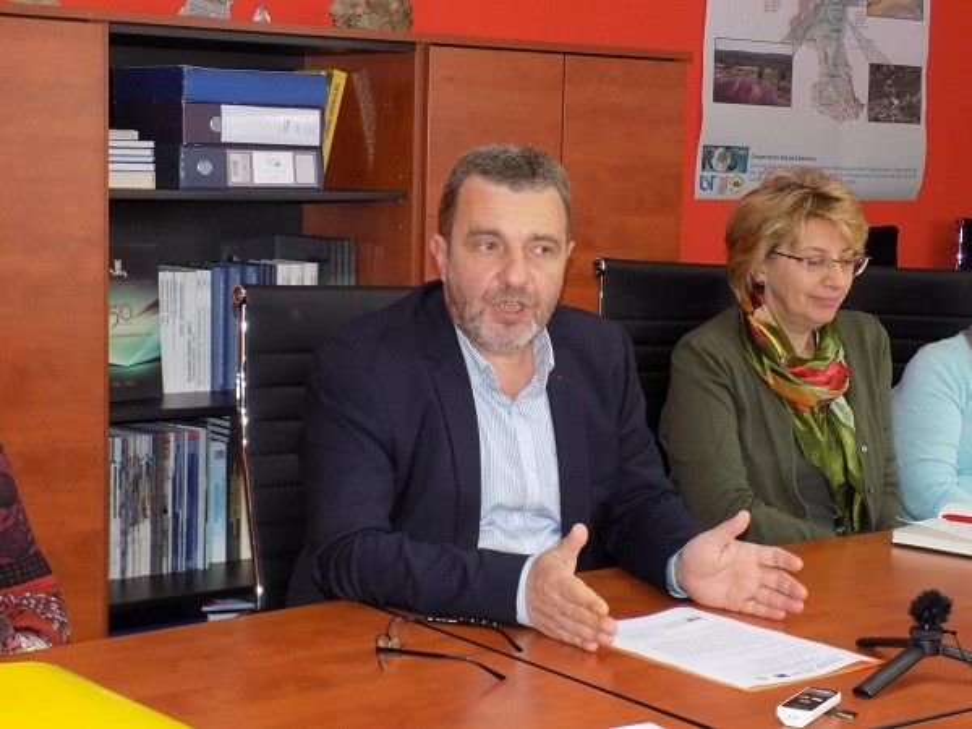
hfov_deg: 29.8
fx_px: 1825
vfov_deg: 22.6
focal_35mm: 65
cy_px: 364
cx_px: 486
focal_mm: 11.5
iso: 400
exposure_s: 1/30
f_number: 4.1
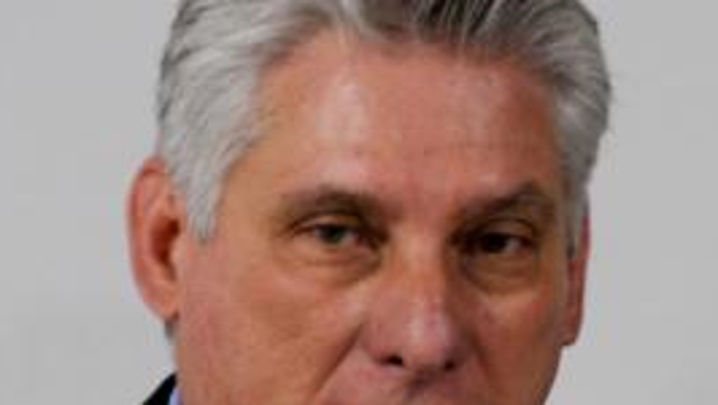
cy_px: 500
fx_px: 14326
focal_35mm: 752
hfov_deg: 2.9
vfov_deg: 1.6
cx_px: 464
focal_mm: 170
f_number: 2.8
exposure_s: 1/60
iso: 800
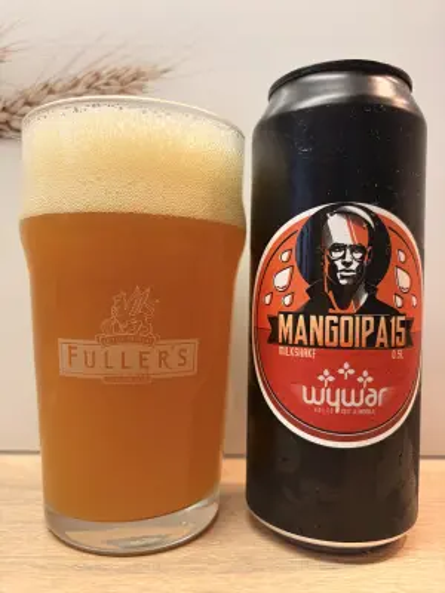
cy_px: 296
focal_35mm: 26
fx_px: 446
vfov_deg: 67.3
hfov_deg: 53.1
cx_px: 222
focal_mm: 5.96
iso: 125
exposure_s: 1/50
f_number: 1.6
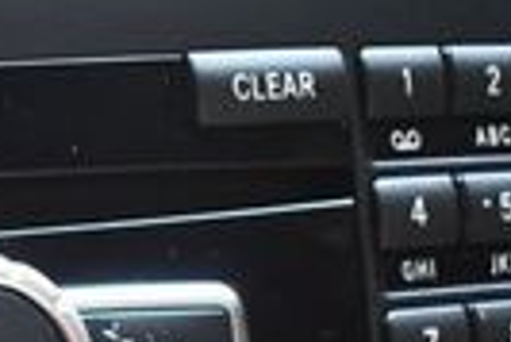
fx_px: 2870
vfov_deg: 6.7
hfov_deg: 9.8
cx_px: -304
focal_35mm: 202
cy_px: 596
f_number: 4.2
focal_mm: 28
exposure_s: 1/125
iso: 2200
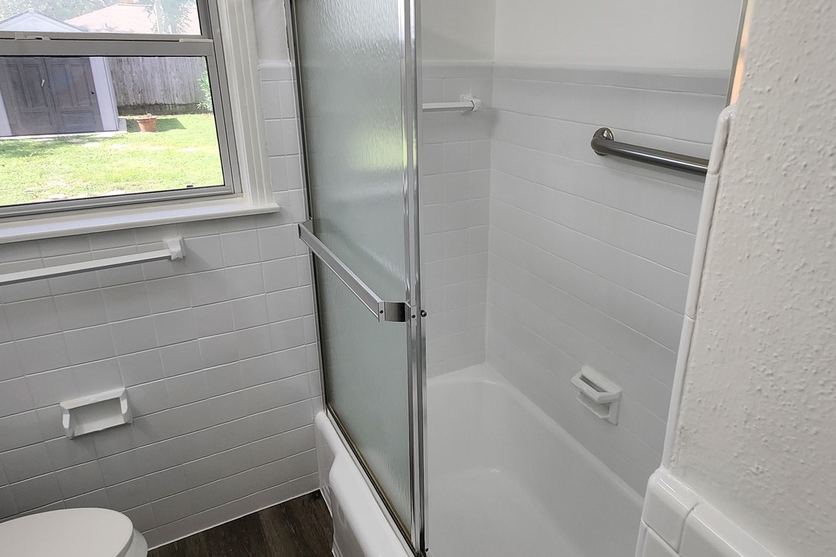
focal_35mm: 23
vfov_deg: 55.0
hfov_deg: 75.7
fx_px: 534
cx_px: 472
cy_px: 252
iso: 40
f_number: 2.2
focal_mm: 1.74
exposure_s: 1/120
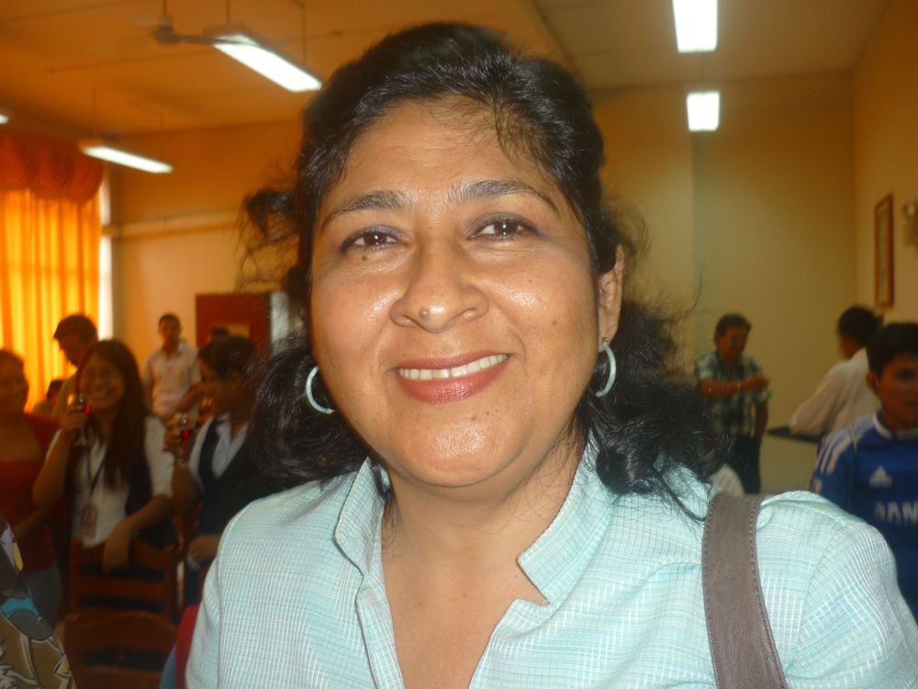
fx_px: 875
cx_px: 459
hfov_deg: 55.4
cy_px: 344
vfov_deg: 42.9
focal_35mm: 33
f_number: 2.8
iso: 100
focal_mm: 5.5
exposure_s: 1/30
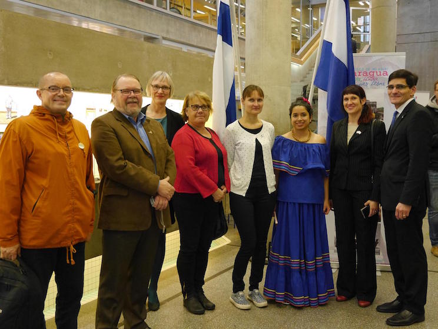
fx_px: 506
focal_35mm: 40
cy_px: 164
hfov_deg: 46.8
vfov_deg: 36.0
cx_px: 219
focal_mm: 20
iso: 1600
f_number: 4.5
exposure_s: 1/60
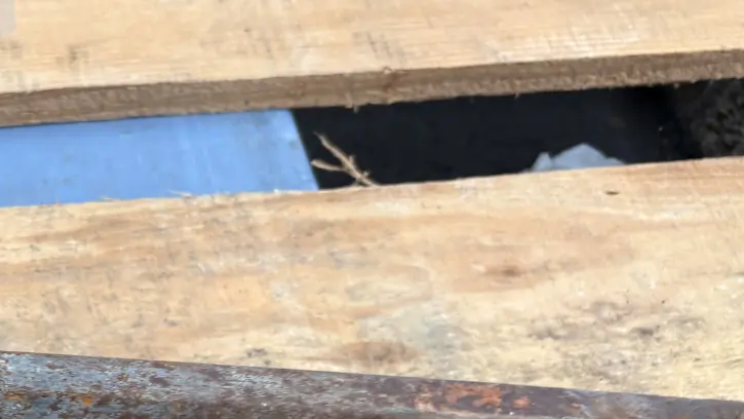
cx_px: -119
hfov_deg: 25.7
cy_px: 477
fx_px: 1480
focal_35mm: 75
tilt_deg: -57.4
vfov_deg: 15.6
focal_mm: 5.96
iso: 80
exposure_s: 1/50
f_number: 1.6
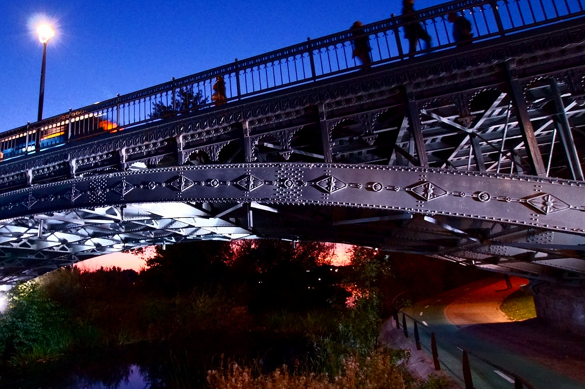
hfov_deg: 85.4
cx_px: 223
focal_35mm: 19
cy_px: 211
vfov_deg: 64.4
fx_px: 309
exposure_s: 1/20
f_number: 6.3
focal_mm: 10
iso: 3200
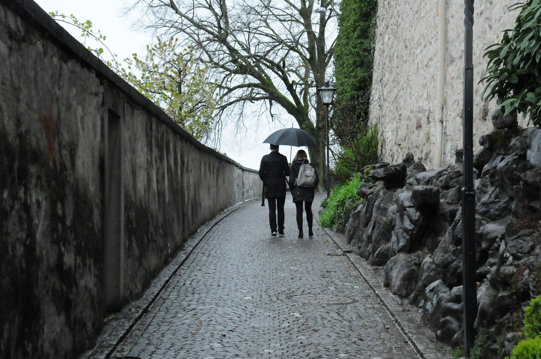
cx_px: 270
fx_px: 1081
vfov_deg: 18.9
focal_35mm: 72
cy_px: 180
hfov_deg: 28.1
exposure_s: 1/640
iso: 3200
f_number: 5.6
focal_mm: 48
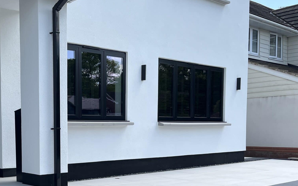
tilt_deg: -4.3
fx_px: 382
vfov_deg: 26.6
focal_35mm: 47
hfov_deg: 41.0
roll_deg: +0.7
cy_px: 161
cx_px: 62
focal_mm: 5.1
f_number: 1.6
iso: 50
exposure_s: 1/2137
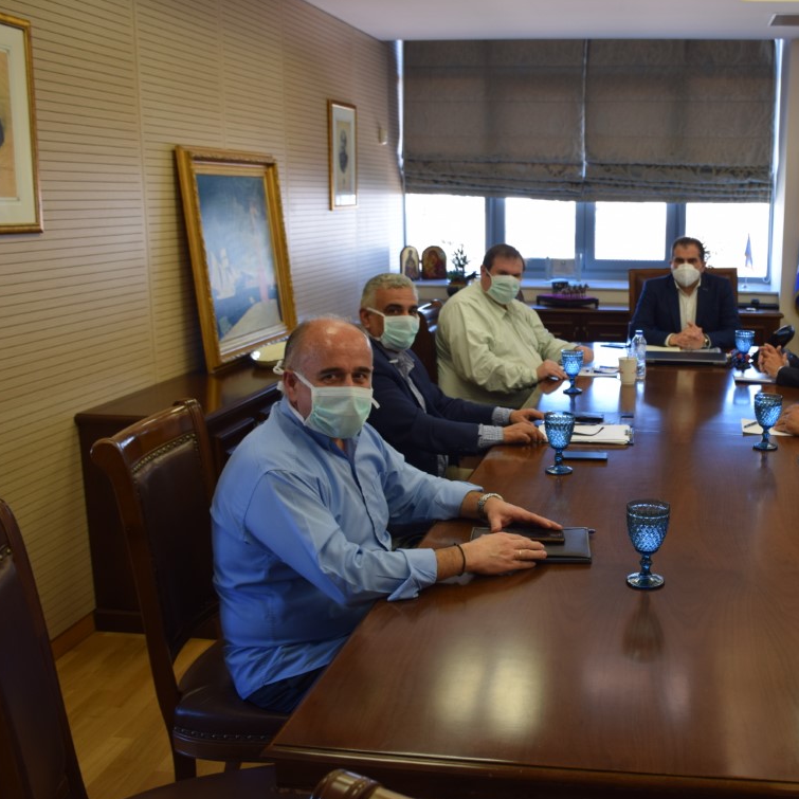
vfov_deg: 47.2
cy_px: 400
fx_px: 914
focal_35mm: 35
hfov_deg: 46.1
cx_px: 564
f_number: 4.5
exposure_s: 1/80
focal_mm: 18
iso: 400
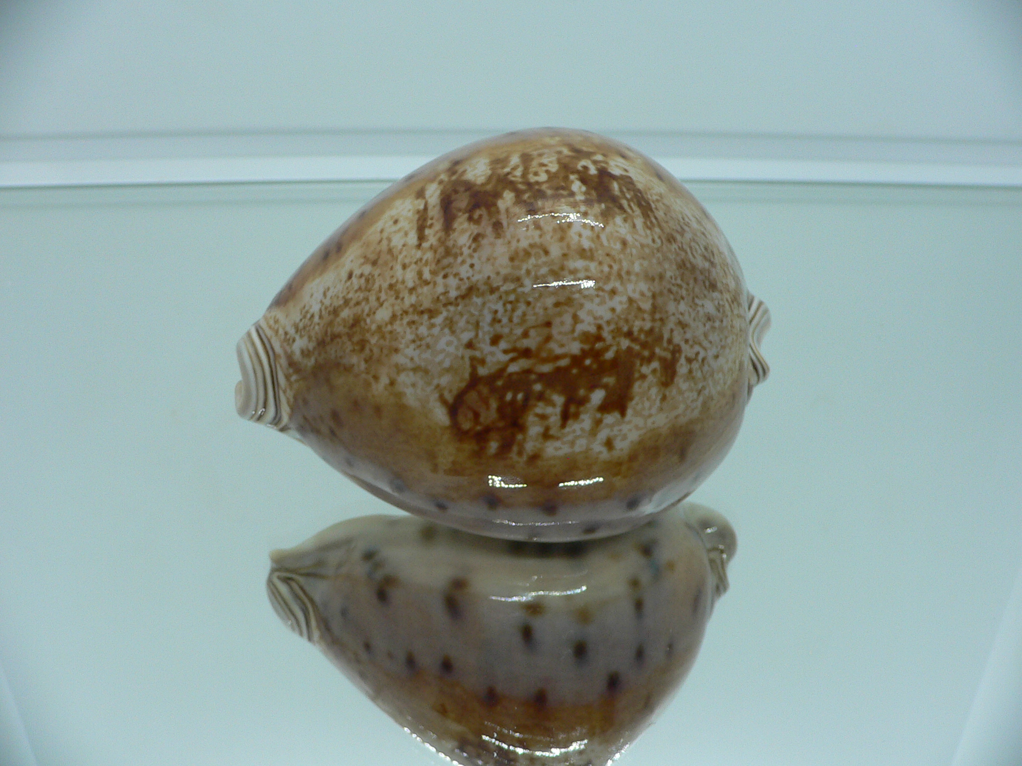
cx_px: 511
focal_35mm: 35
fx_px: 1033
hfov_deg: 52.6
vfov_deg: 40.7
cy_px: 383
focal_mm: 4.6
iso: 100
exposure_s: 1/60
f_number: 2.8
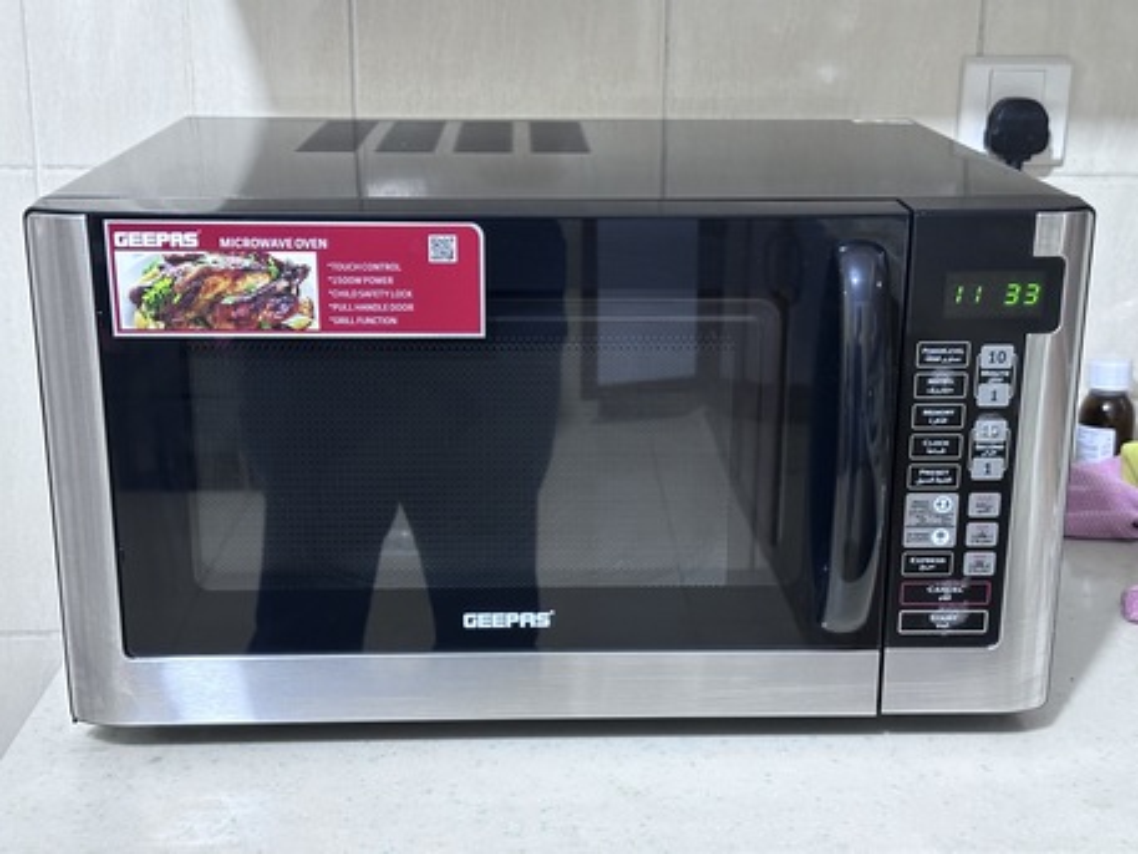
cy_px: 427
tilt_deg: -16.1
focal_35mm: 48
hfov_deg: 39.6
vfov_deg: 30.3
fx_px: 1578
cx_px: 569
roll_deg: -0.3
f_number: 1.78
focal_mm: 6.86
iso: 500
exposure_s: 1/30
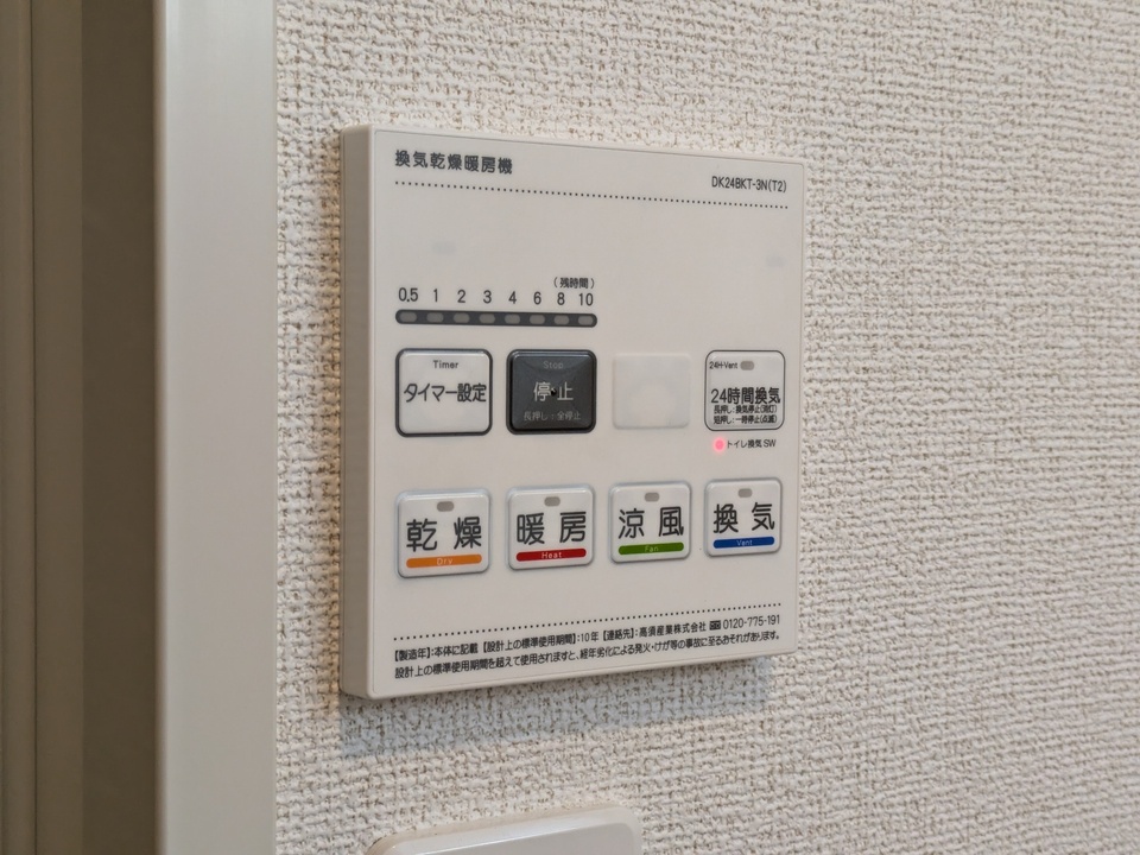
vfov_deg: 28.6
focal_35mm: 51
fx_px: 1680
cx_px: 570
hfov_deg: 37.5
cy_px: 428
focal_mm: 5.43
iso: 241
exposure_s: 1/100
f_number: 1.89
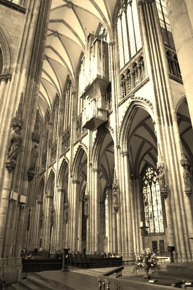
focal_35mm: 27
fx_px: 217
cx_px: 96
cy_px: 145
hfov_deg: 47.9
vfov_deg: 67.4
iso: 1100
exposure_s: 1/30
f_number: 3.5
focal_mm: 18
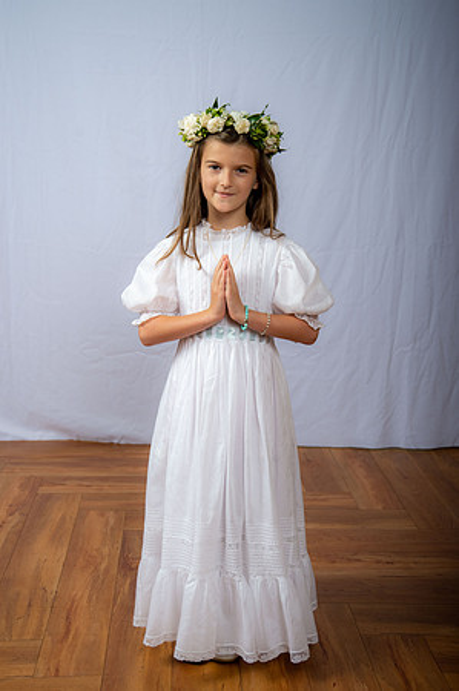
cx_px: 230
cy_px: 346
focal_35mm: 50
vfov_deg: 39.6
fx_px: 958
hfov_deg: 26.9
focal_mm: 50
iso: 250
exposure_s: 1/200
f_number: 6.3
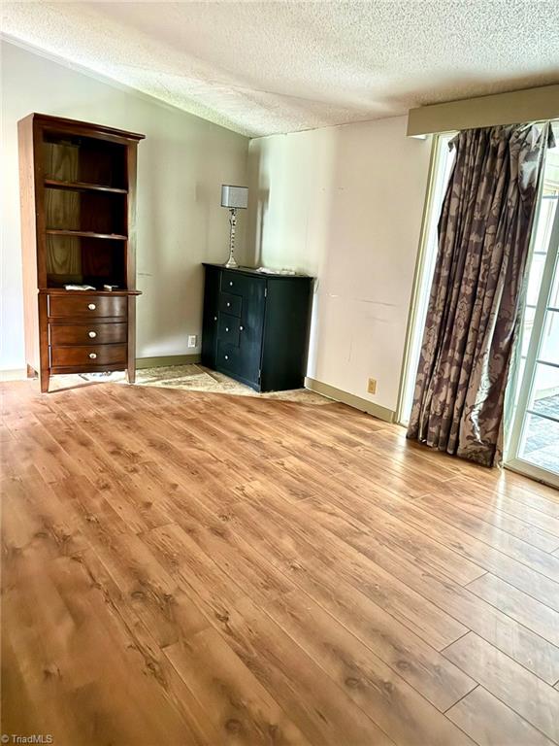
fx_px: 517
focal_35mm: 24
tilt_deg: -14.5
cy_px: 373
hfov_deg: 56.8
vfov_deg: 71.6
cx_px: 280
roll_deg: -4.1
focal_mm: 6.76
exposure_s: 1/17
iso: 1600
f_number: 1.78
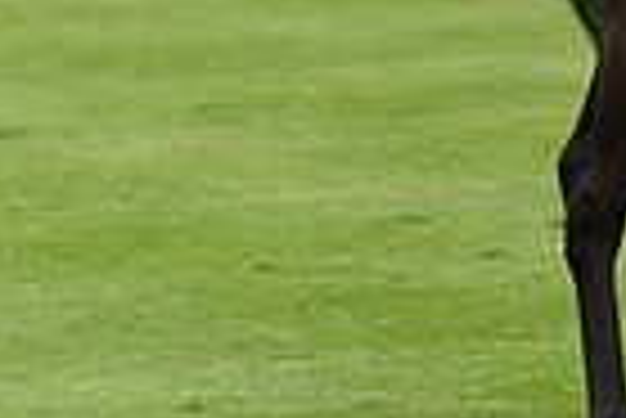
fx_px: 8721
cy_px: -285
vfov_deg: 2.7
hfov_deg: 4.1
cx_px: 1117
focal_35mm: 501
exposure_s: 1/1000
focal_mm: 120
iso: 640
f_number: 4.5
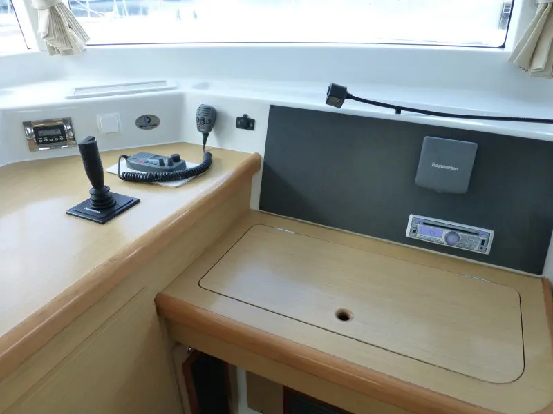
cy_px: 207
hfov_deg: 71.6
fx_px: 383
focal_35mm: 24
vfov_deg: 56.8
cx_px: 276
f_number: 3.3
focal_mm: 4.3
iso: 200
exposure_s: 1/60
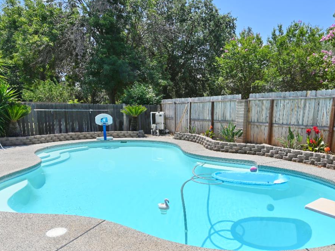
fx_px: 252
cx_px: 190
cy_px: 159
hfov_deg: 67.0
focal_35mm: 26
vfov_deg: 52.4
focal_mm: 16
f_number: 11
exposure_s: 1/200
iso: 100
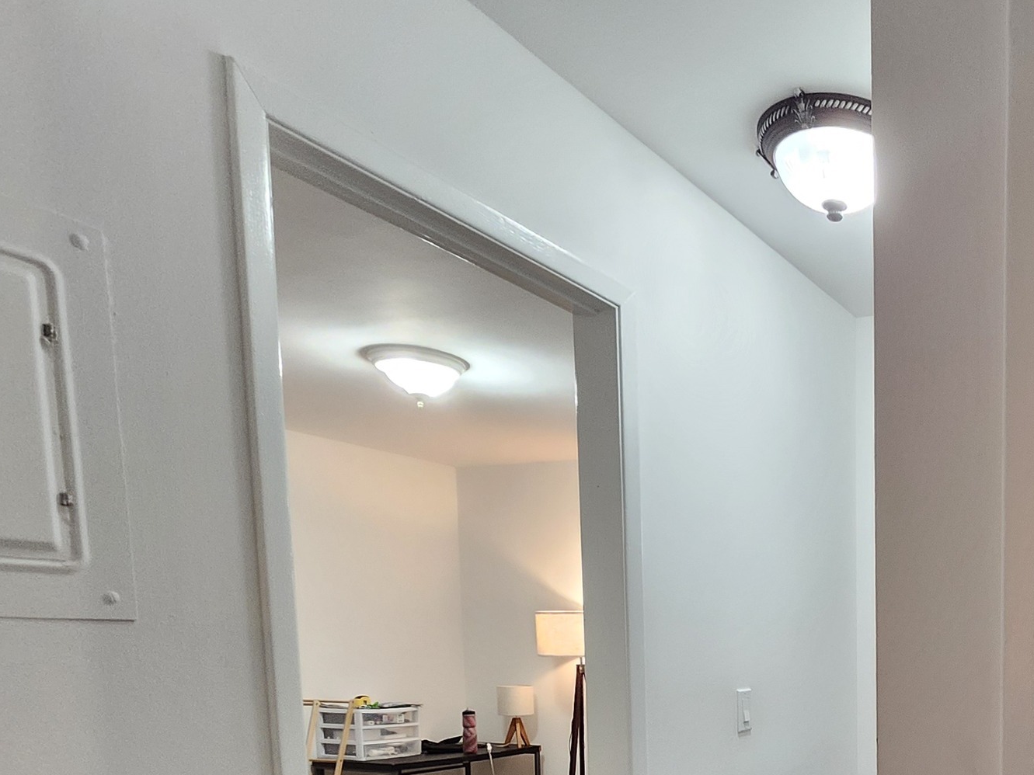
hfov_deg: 52.5
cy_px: 731
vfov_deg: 42.0
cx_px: 937
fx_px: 896
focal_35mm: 30
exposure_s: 1/40
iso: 320
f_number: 2.2
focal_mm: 1.74
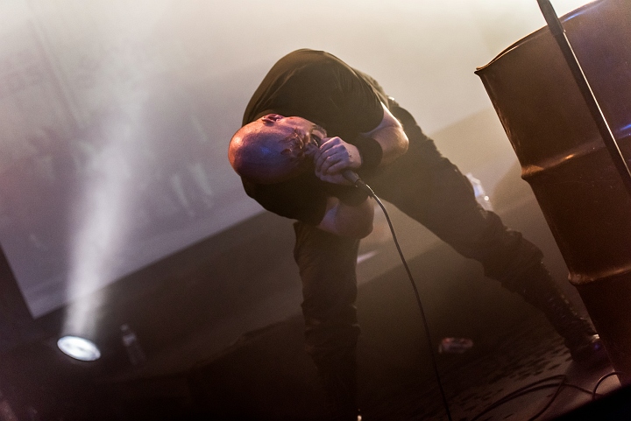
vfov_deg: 19.5
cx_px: 316
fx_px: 1228
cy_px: 210
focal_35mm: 70
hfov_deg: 28.8
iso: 3200
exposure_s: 1/100
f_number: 2.8
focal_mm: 70
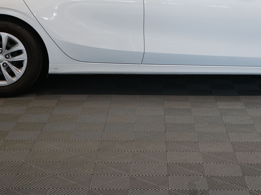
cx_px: 150
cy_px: 1
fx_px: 641
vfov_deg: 17.0
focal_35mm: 85
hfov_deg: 23.0
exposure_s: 1/40
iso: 1000
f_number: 5.6
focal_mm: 38
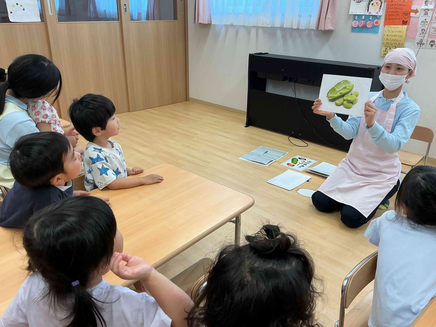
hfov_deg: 61.7
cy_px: 164
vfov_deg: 48.2
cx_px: 218
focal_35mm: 29
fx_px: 365
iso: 64
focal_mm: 3
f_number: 1.8
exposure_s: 1/120
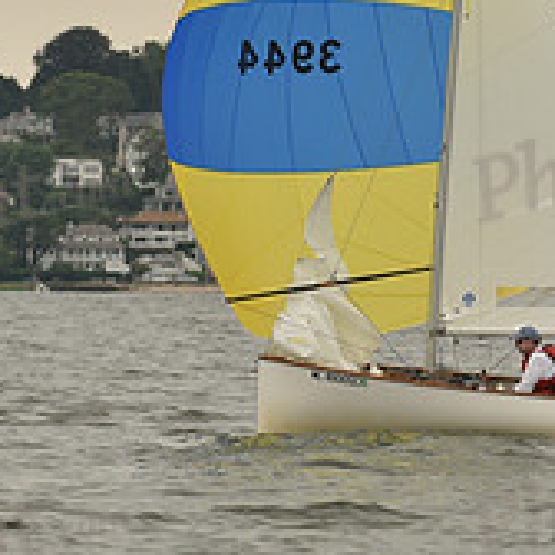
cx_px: 304
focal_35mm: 587
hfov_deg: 3.0
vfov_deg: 3.0
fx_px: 10648
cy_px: 12
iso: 320
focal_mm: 200
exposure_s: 1/1250
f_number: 5.6
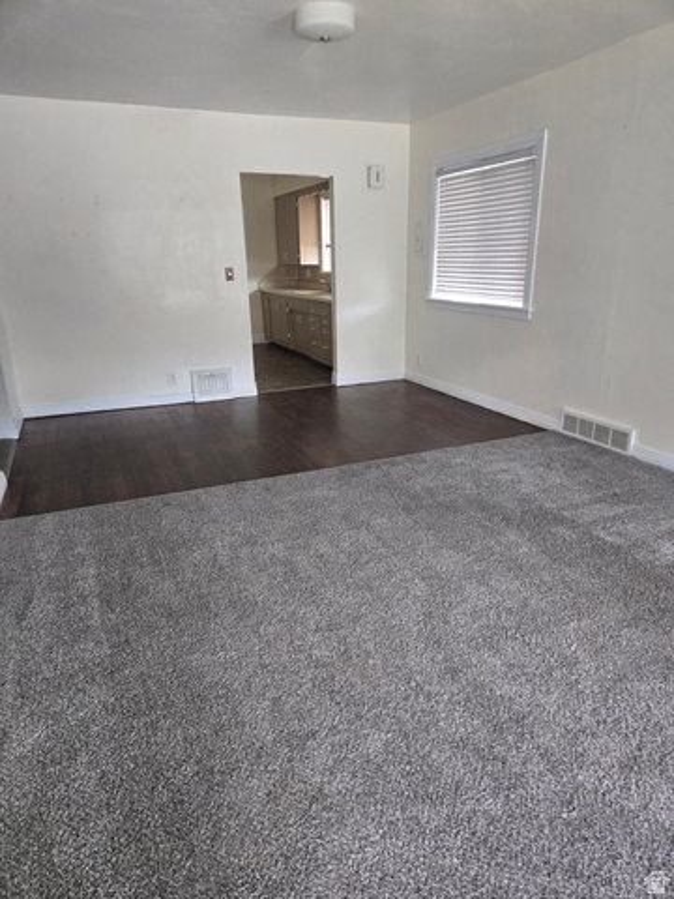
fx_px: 597
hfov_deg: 58.9
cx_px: 337
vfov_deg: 73.9
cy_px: 450
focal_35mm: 23
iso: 500
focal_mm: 5.4
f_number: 1.8
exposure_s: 1/120
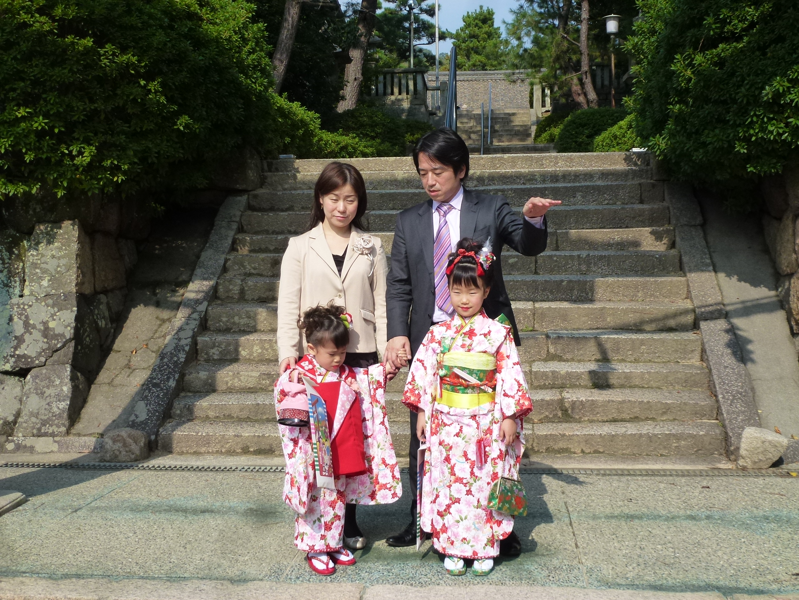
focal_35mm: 41
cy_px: 300
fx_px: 946
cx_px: 400
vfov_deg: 35.1
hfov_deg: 45.8
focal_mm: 7.4
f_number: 3.9
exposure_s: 1/1000
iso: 160
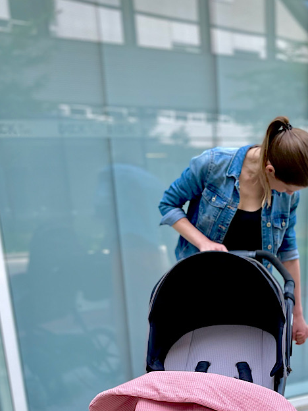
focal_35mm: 50
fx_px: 593
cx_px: 213
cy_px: 391
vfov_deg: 35.3
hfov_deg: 28.8
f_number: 1.6
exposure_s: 1/467
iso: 50
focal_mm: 4.2
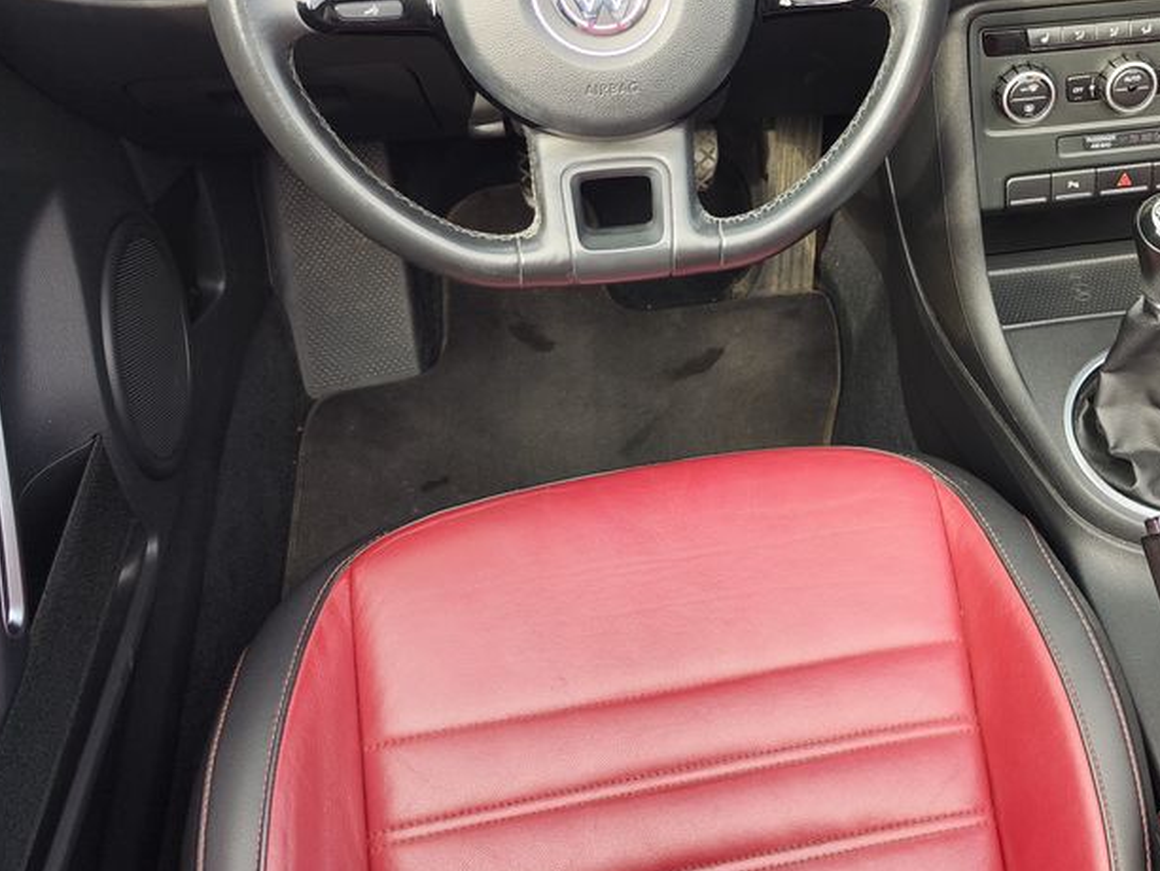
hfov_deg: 40.2
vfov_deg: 31.7
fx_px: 1508
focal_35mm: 45
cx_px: 944
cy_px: 227
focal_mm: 7.01
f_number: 1.69
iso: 50
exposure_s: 1/162
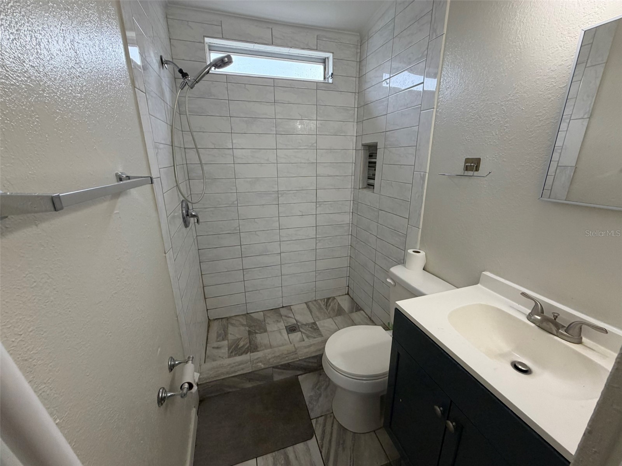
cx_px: 311
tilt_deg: -17.4
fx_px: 252
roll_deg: +0.7
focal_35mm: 14
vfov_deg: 85.7
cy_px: 233
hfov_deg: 102.1
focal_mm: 2.22
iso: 250
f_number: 2.2
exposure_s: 1/120
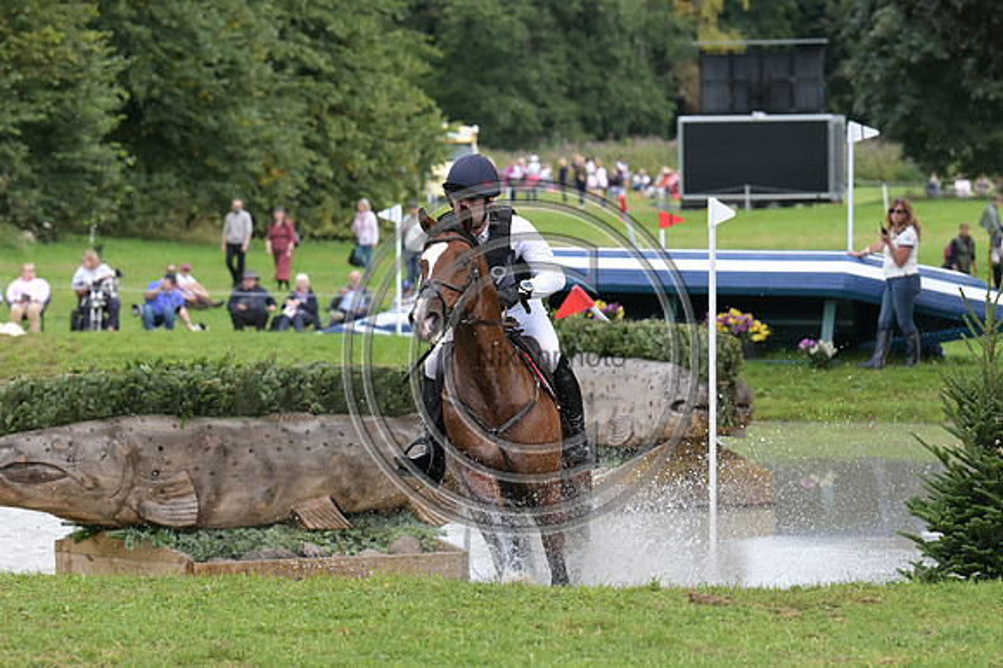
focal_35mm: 240
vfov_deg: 5.7
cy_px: 334
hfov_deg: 8.6
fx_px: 6683
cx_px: 502
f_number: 5.6
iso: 1000
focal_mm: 160
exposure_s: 1/1250
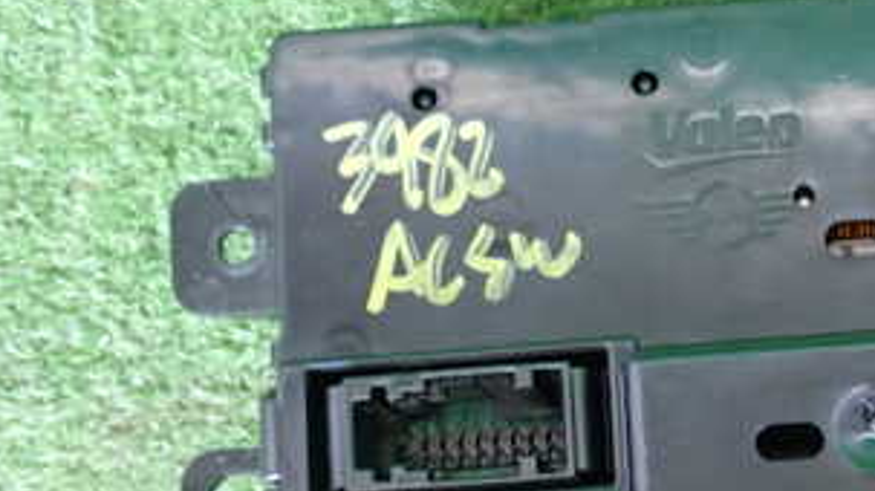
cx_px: 840
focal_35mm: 82
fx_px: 1901
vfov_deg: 14.6
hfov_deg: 24.9
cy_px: 378
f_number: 2.7
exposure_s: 1/25
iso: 800
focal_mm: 6.83
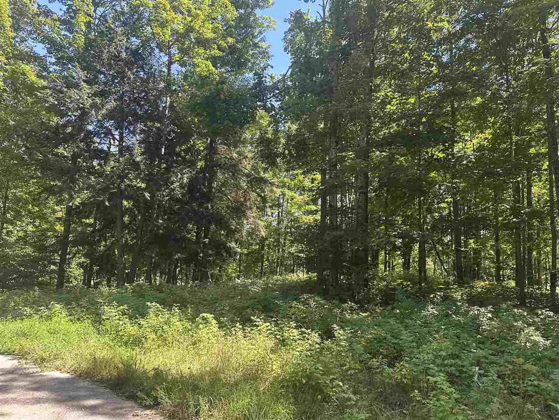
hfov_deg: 71.6
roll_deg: -2.1
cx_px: 280
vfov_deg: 56.8
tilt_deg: +9.4
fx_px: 388
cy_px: 210
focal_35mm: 24
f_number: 1.78
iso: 80
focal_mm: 6.86
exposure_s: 1/284
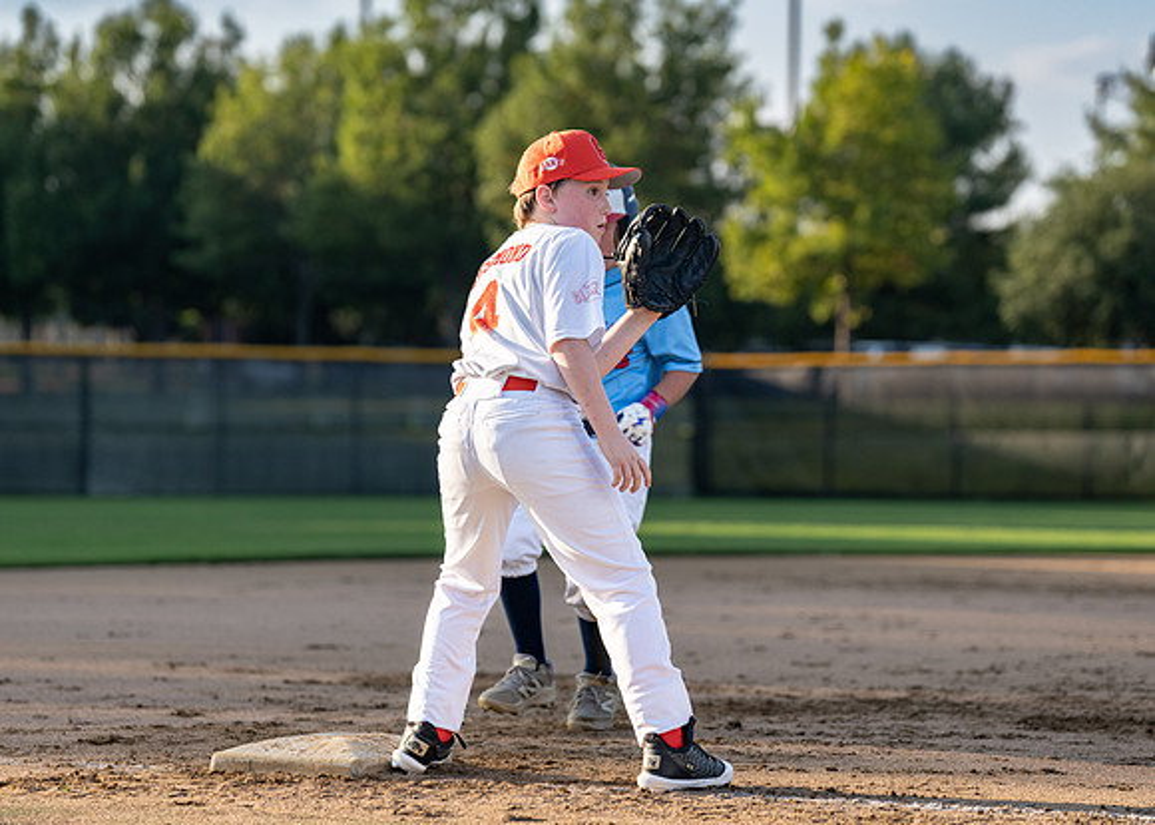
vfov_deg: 10.2
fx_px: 4613
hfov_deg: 14.3
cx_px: 526
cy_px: 400
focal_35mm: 141
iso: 320
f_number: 2.8
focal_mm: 108
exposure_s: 1/2500
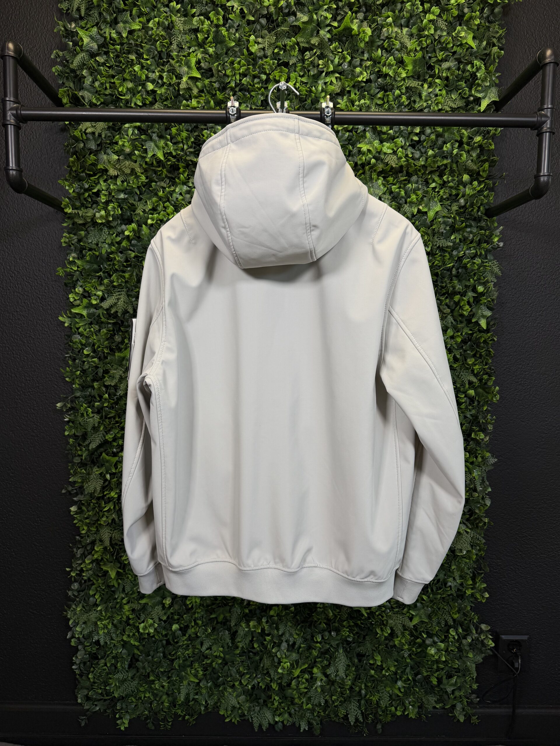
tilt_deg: -6.4
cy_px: 373
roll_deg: -1.3
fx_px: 518
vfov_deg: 71.6
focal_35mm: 24
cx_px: 280
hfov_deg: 56.8
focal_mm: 6.76
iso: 50
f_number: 1.78
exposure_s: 1/129
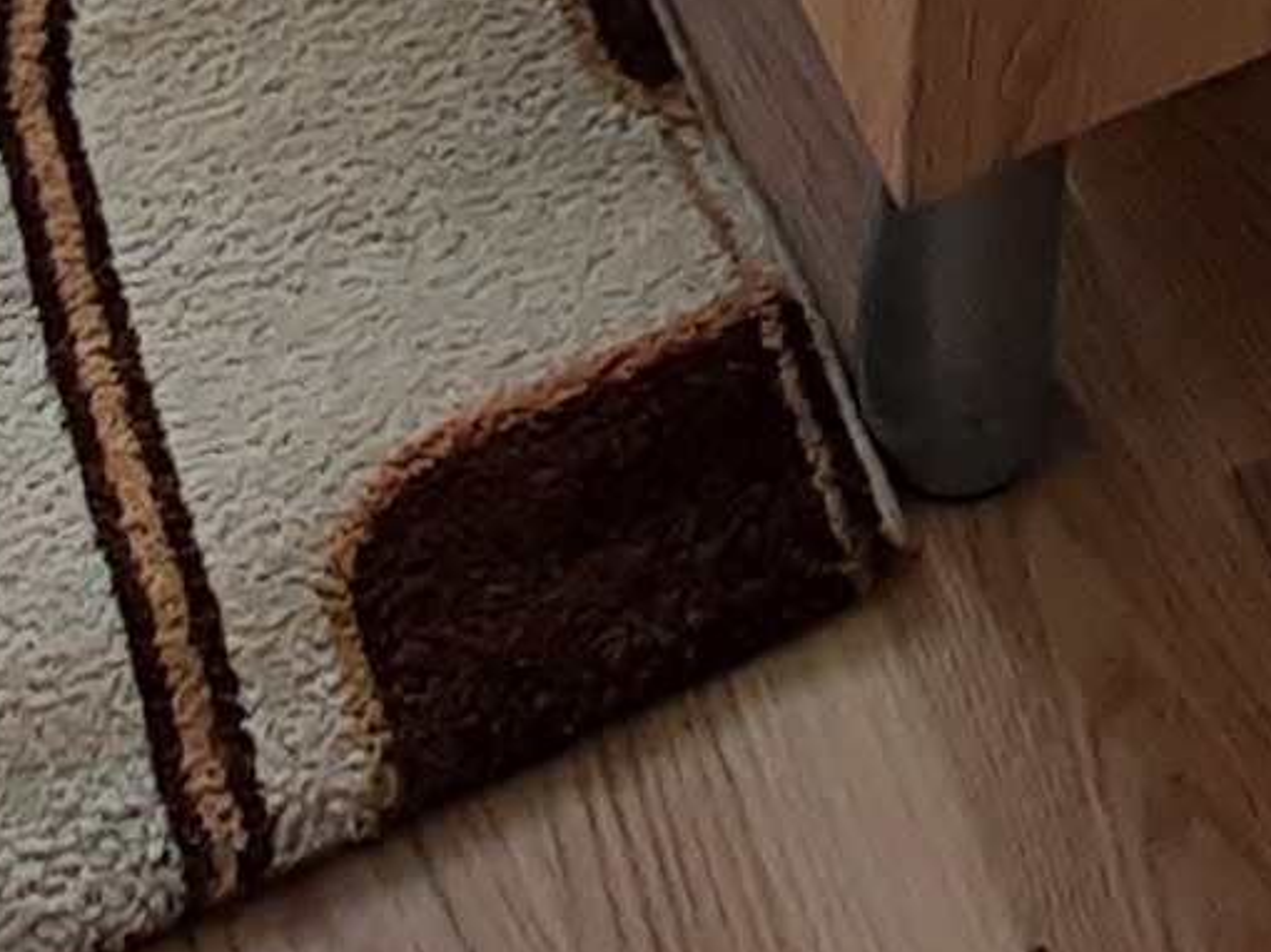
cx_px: 922
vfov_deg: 8.6
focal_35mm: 102
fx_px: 3743
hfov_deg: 19.2
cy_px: -2662
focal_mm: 1.74
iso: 40
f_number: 2.2
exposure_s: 1/100
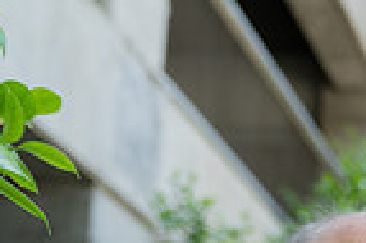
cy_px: 436
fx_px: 1280
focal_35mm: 126
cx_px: 714
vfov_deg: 10.2
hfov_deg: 13.9
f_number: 3.2
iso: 640
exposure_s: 1/250
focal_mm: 31
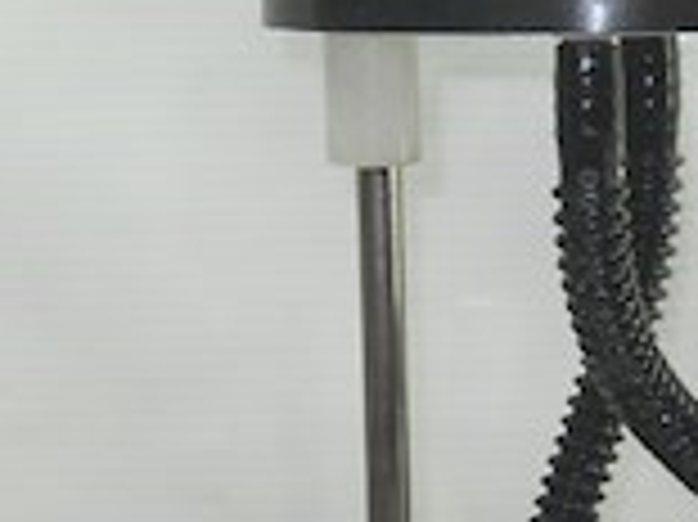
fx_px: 3405
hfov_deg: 11.6
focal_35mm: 169
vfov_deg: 8.7
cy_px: 666
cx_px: 707
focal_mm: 6.72
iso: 80
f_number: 3.1
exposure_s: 1/30
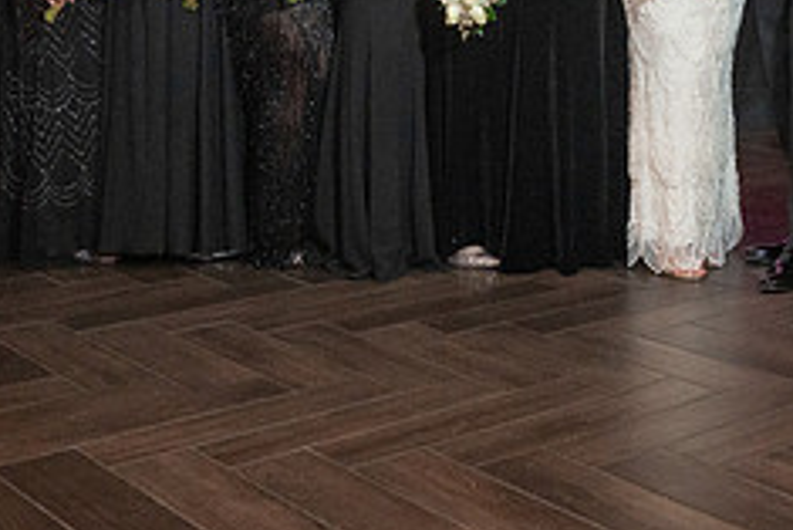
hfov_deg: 26.4
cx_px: 765
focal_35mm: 73
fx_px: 1609
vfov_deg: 17.9
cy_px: -84
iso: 4000
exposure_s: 1/100
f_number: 5.6
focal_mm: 29
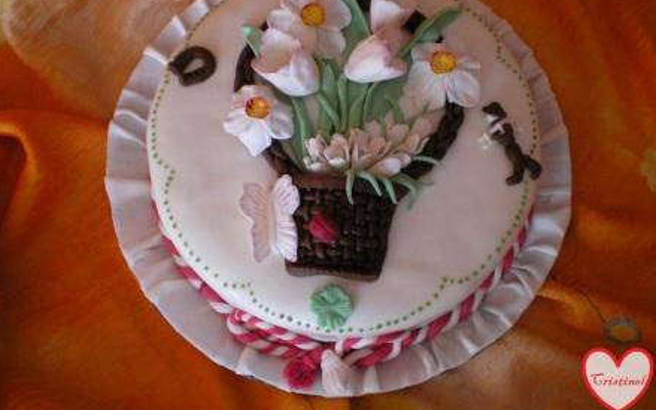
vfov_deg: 31.2
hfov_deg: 48.2
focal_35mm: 41
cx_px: 327
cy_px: 170
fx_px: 733
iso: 400
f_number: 3.1
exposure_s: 1/30
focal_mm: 6.3
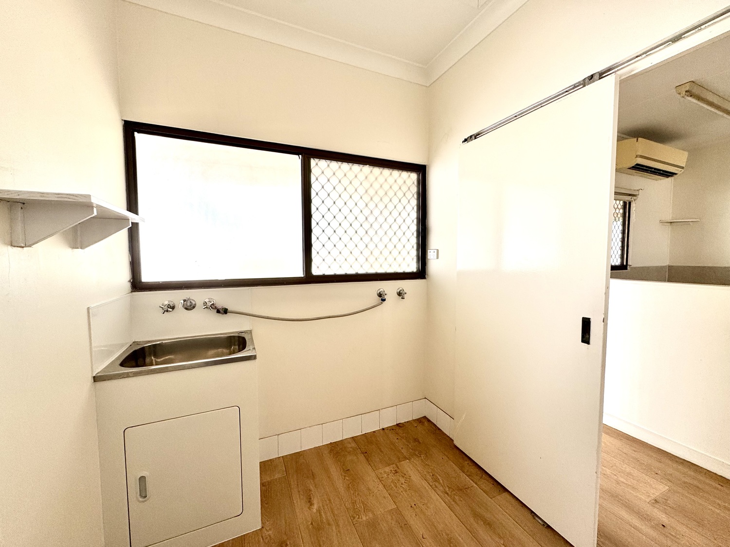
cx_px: 365
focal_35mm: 14
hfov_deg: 102.1
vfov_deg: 85.7
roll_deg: +0.9
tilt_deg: -3.5
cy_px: 274
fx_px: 295
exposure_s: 1/99
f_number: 2.2
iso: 40
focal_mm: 2.22
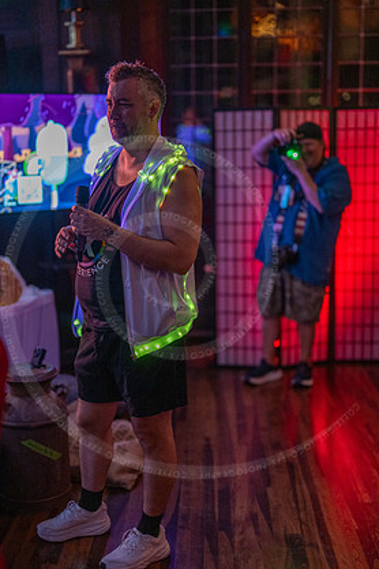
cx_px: 184
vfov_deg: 36.9
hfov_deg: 25.1
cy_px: 302
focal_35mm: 54
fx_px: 853
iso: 1250
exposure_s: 1/250
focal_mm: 50
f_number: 1.3
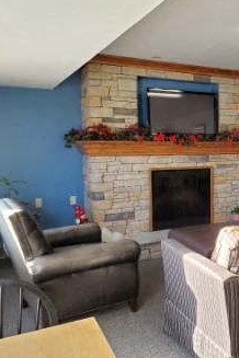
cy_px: 180
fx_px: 368
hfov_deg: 33.7
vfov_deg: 51.9
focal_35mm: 37
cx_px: 221
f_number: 2.4
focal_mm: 4.3
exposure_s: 1/60
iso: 100
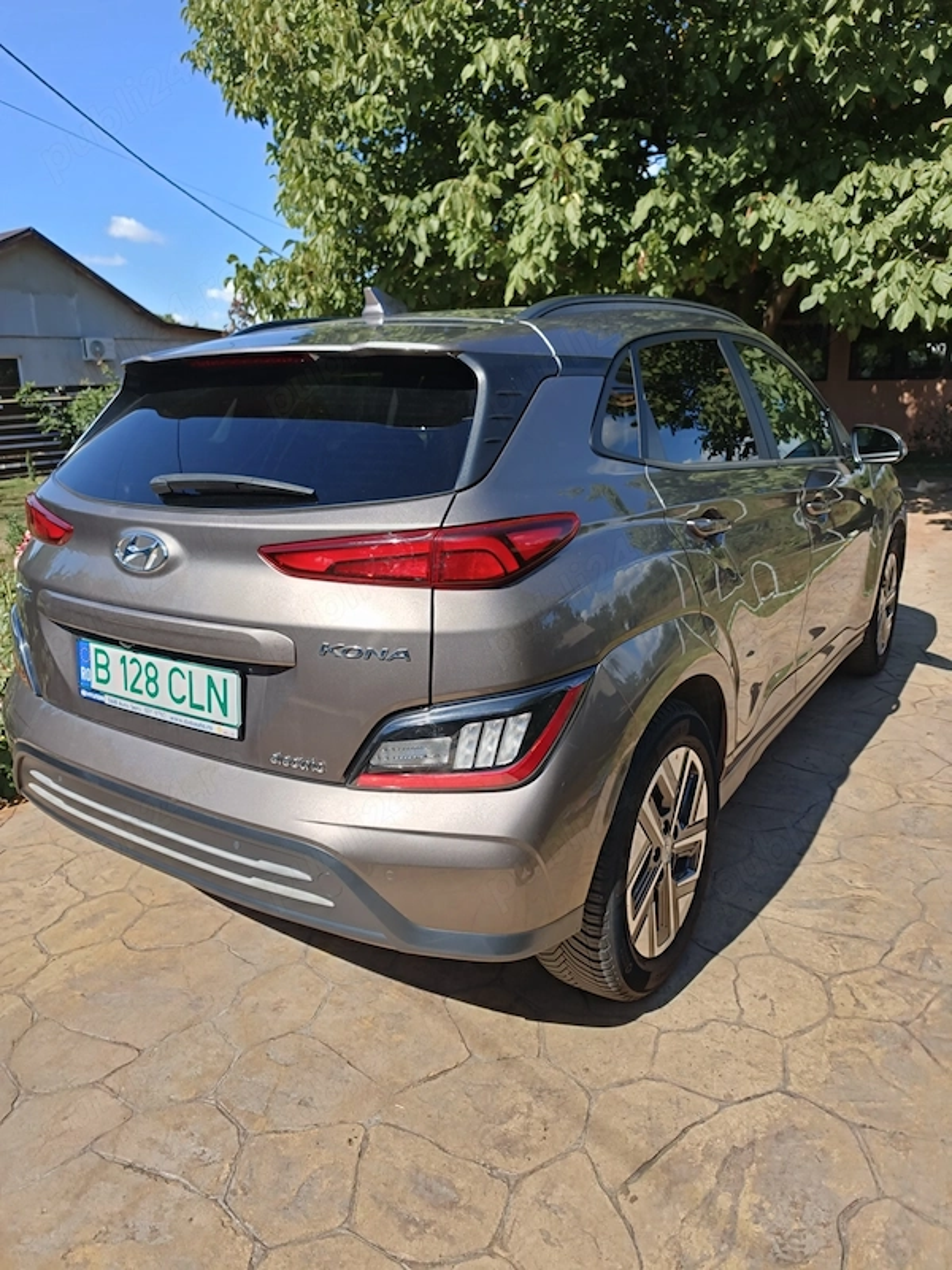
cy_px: 635
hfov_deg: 58.9
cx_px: 476
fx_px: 843
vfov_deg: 73.9
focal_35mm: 23
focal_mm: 6.75
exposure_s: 1/1220
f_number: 1.5
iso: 80
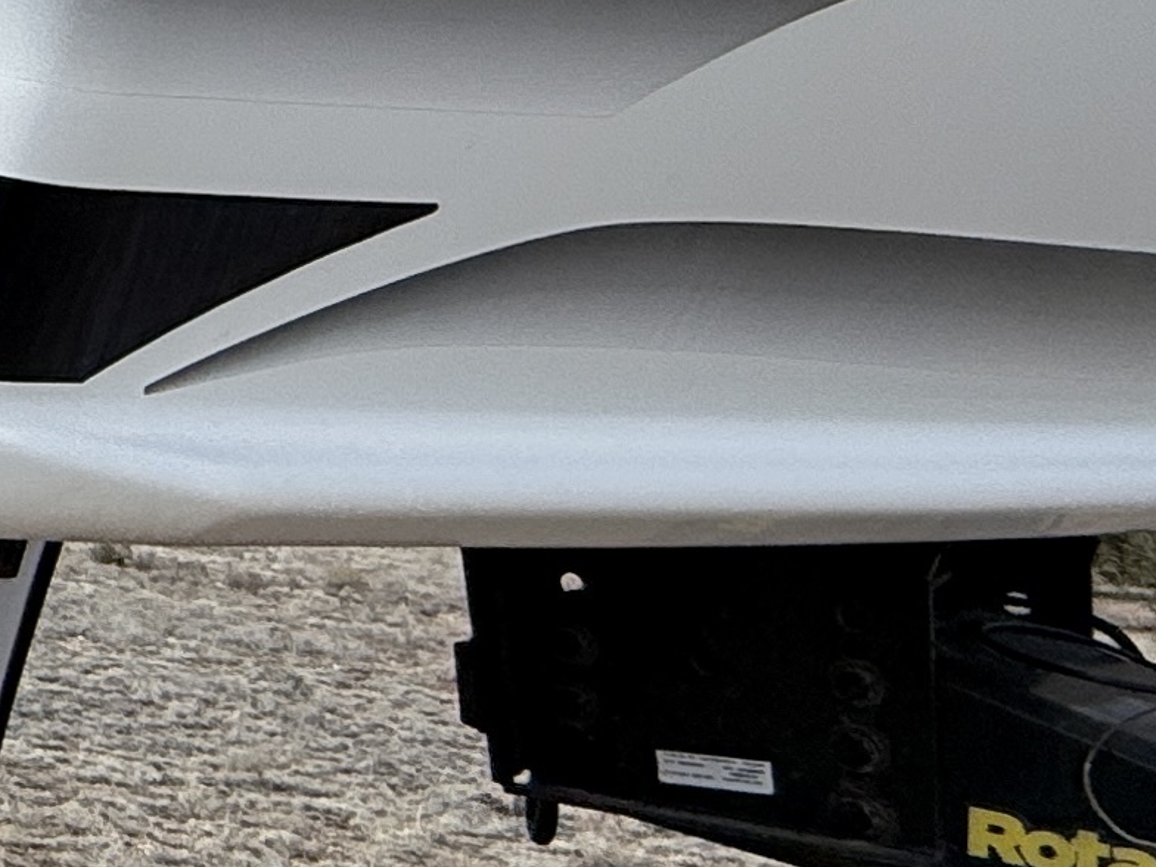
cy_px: 91
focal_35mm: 72
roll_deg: -2.9
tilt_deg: +5.0
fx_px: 2404
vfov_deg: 20.1
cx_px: -1295
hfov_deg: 17.2
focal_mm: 2.22
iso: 50
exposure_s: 1/2506
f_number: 2.2
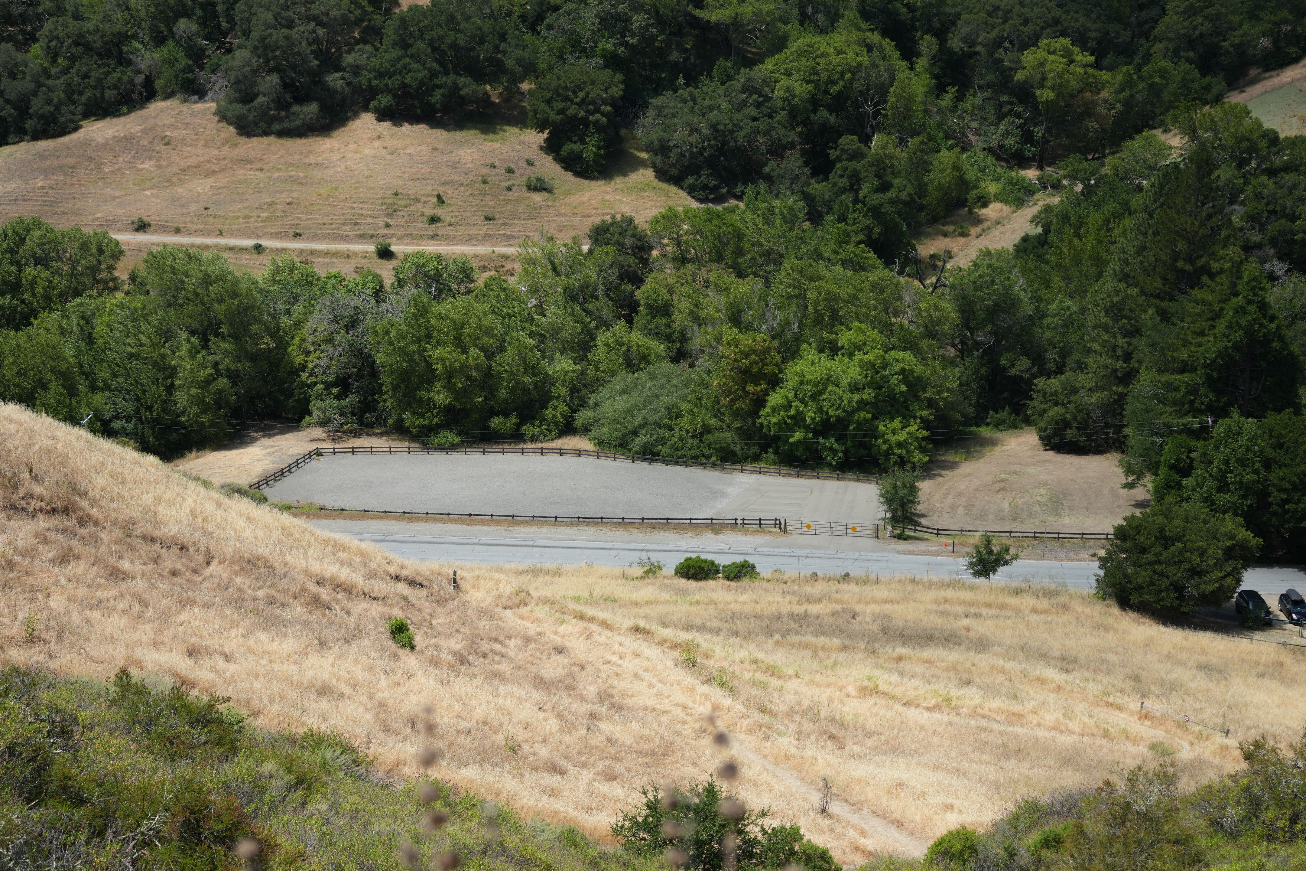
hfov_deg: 37.5
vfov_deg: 25.5
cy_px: 436
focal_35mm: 53
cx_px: 653
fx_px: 1923
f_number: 4.5
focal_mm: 53
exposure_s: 1/1250
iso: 250
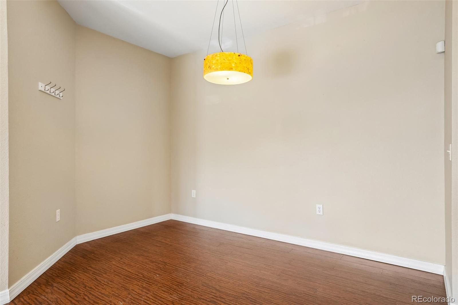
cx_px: 229
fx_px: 267
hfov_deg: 81.2
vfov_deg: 59.5
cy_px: 152
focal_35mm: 21
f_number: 8
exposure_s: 1/20
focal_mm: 14
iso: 400
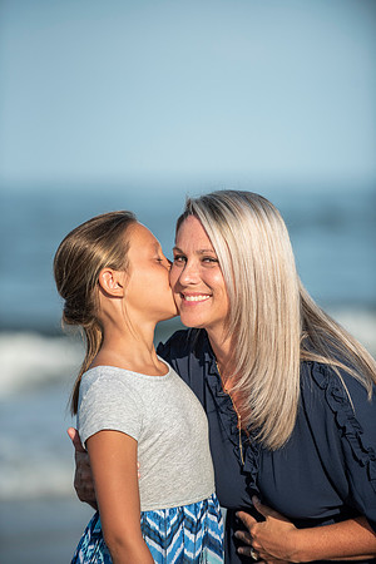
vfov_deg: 10.3
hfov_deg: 6.9
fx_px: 3133
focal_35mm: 200
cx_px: 188
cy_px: 282
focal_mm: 200
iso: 250
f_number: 3.5
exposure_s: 1/3200
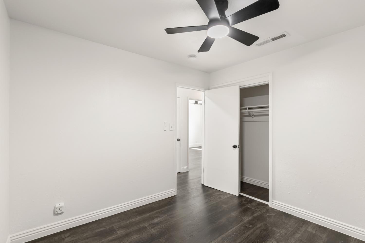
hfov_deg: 95.0
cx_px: 182
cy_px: 122
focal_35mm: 16
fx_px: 167
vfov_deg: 72.1
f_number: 6.3
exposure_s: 1/4
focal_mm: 11
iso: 200
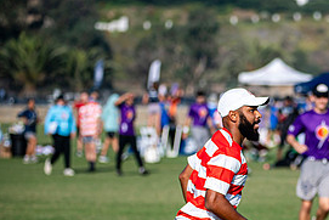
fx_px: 2450
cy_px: 205
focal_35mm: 268
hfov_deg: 7.6
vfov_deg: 5.1
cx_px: 348
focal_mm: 125
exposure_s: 1/2500
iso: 140
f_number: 3.2
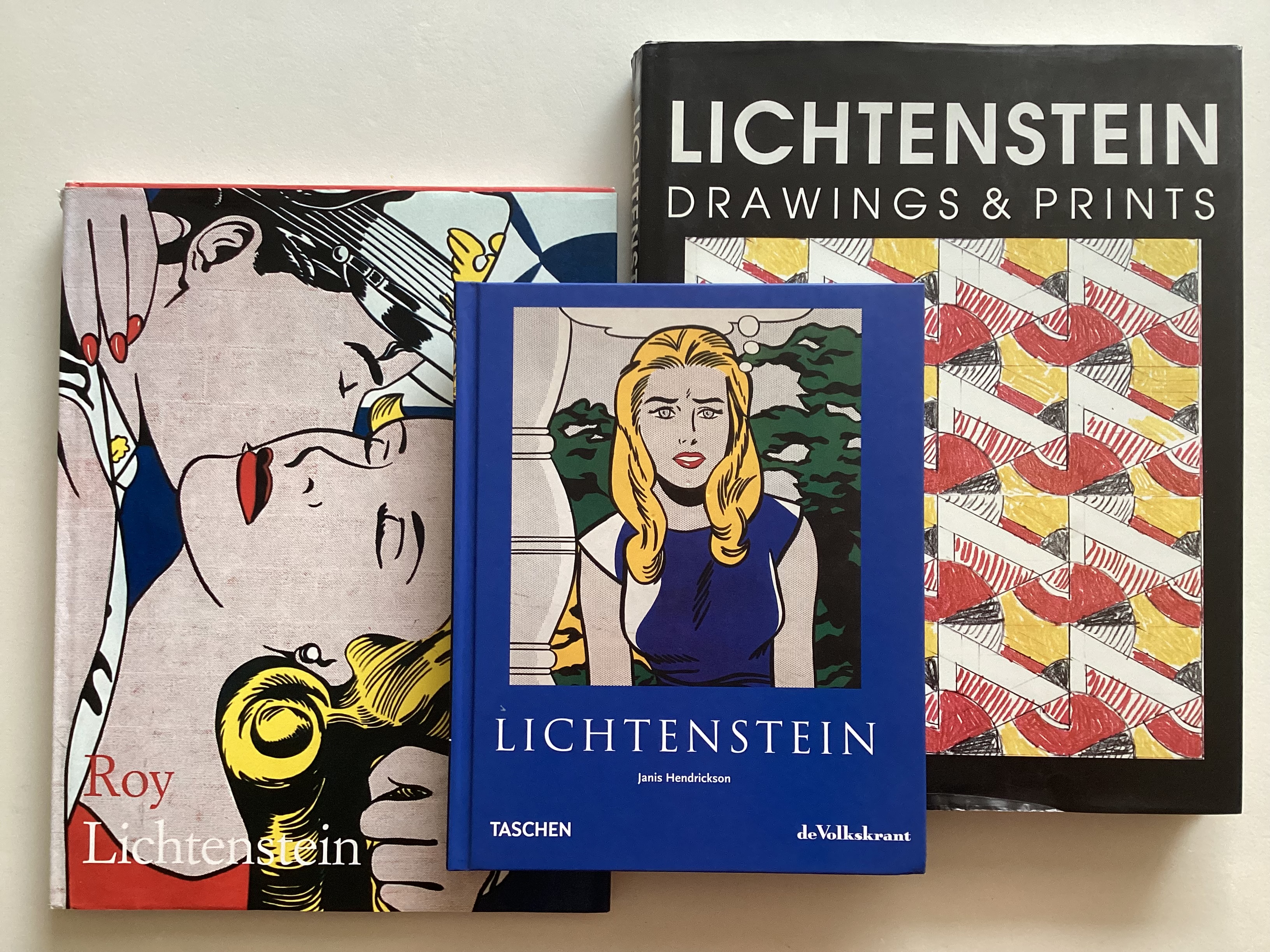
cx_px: 635
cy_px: 476
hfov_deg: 58.4
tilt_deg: -88.7
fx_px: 1137
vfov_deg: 45.4
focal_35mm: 31
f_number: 2.4
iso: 160
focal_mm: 3.3
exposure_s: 1/60
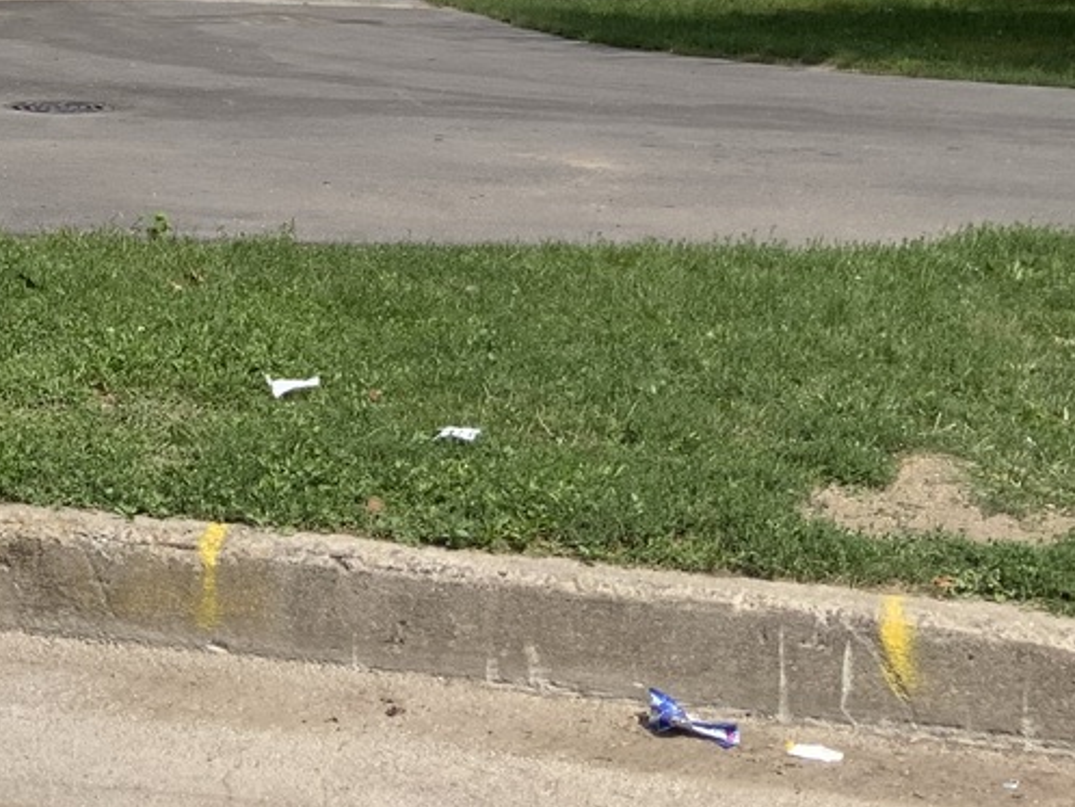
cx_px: -322
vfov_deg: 16.7
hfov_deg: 21.1
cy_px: -214
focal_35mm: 84
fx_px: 2609
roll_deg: -1.9
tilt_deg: +0.2
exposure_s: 1/1342
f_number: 1.8
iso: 16
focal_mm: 3
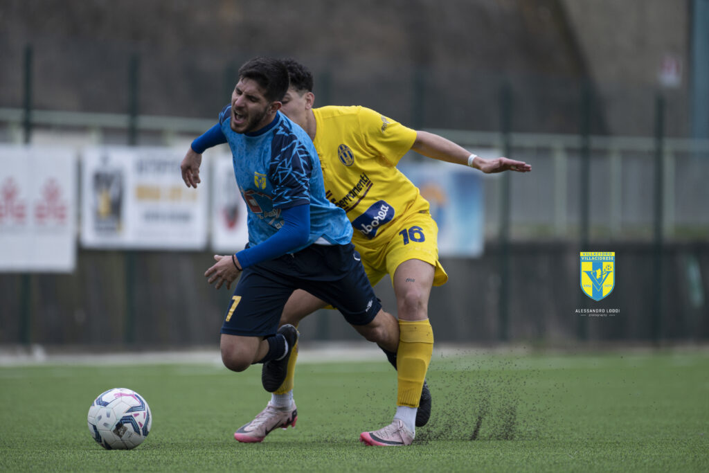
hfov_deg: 4.3
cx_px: 354
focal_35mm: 480
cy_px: 236
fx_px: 9454
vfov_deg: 2.9
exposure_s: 1/1600
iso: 1000
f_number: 5.6
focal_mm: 480
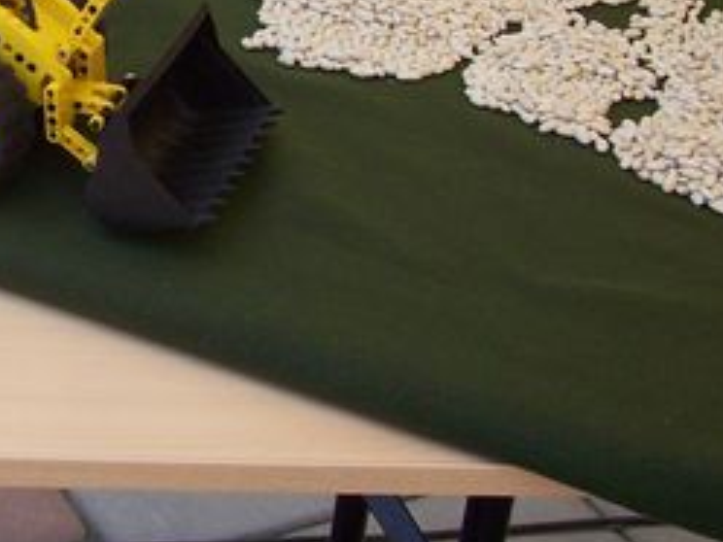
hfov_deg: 19.9
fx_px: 1942
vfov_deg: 15.7
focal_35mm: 93
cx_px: -128
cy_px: 55
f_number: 2.7
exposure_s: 1/533
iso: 80
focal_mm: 6
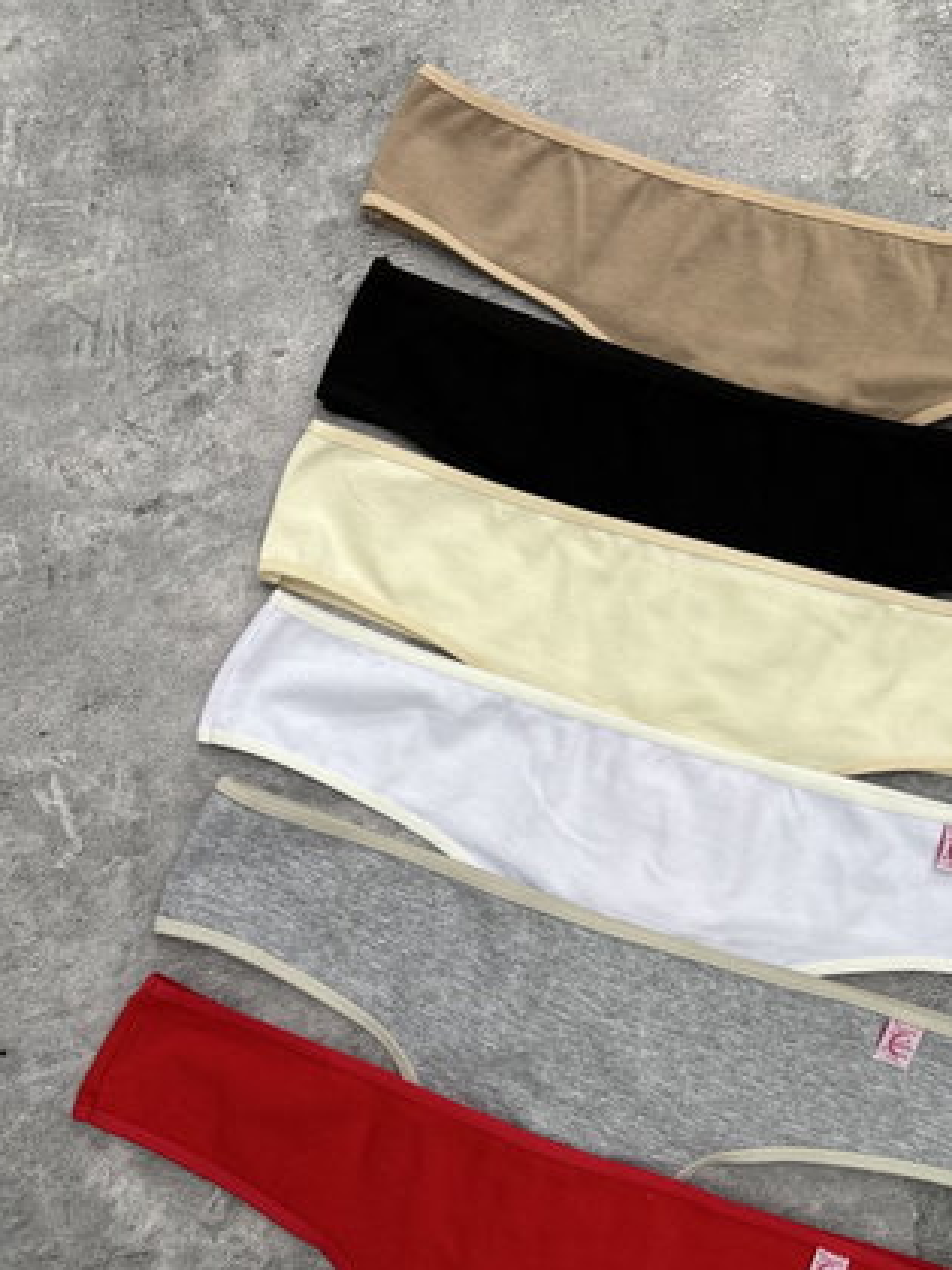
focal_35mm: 33
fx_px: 1210
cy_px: 773
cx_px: 574
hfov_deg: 42.7
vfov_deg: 54.9
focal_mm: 5.96
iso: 80
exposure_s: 1/100
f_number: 1.6
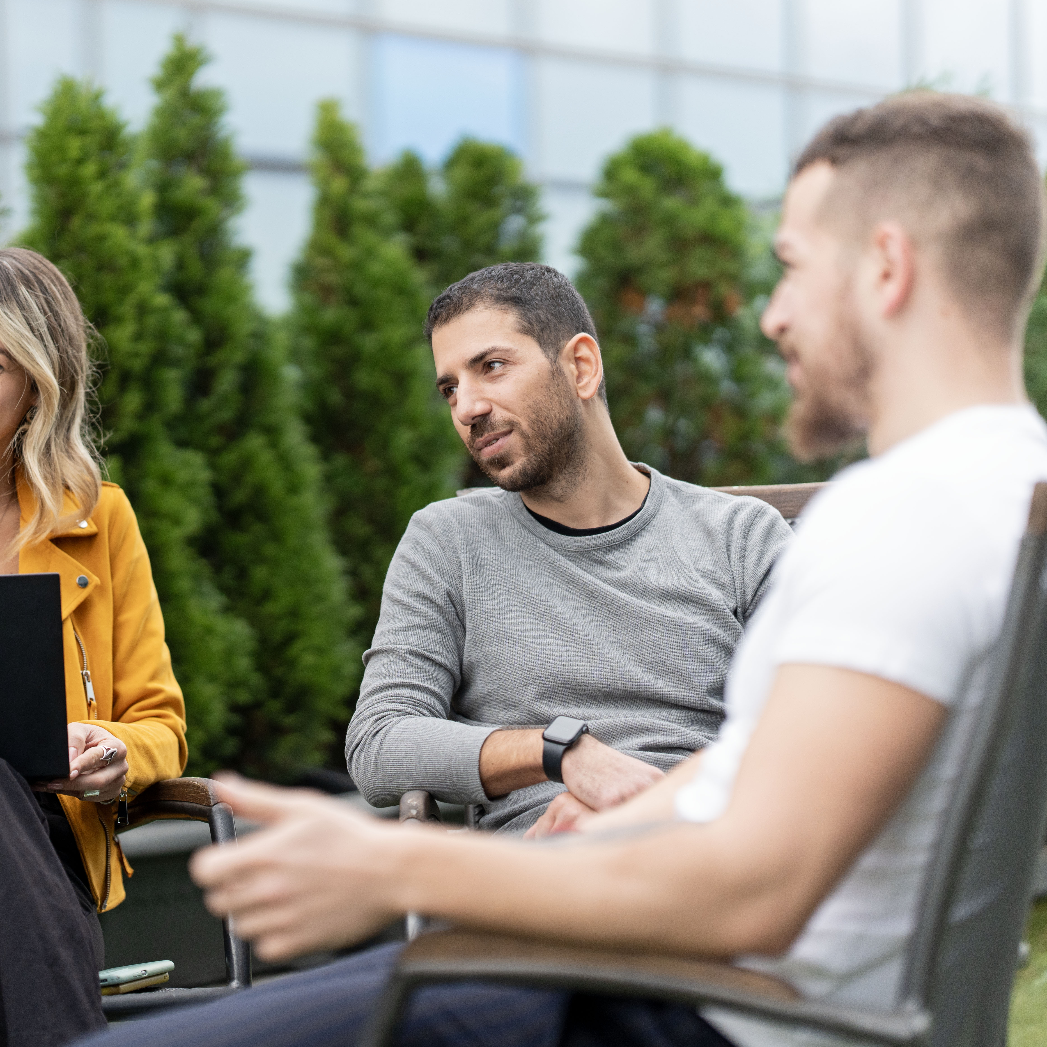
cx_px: 305
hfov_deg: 15.9
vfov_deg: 16.0
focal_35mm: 109
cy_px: 522
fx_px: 3730
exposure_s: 1/5000
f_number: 1.4
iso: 800
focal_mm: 85
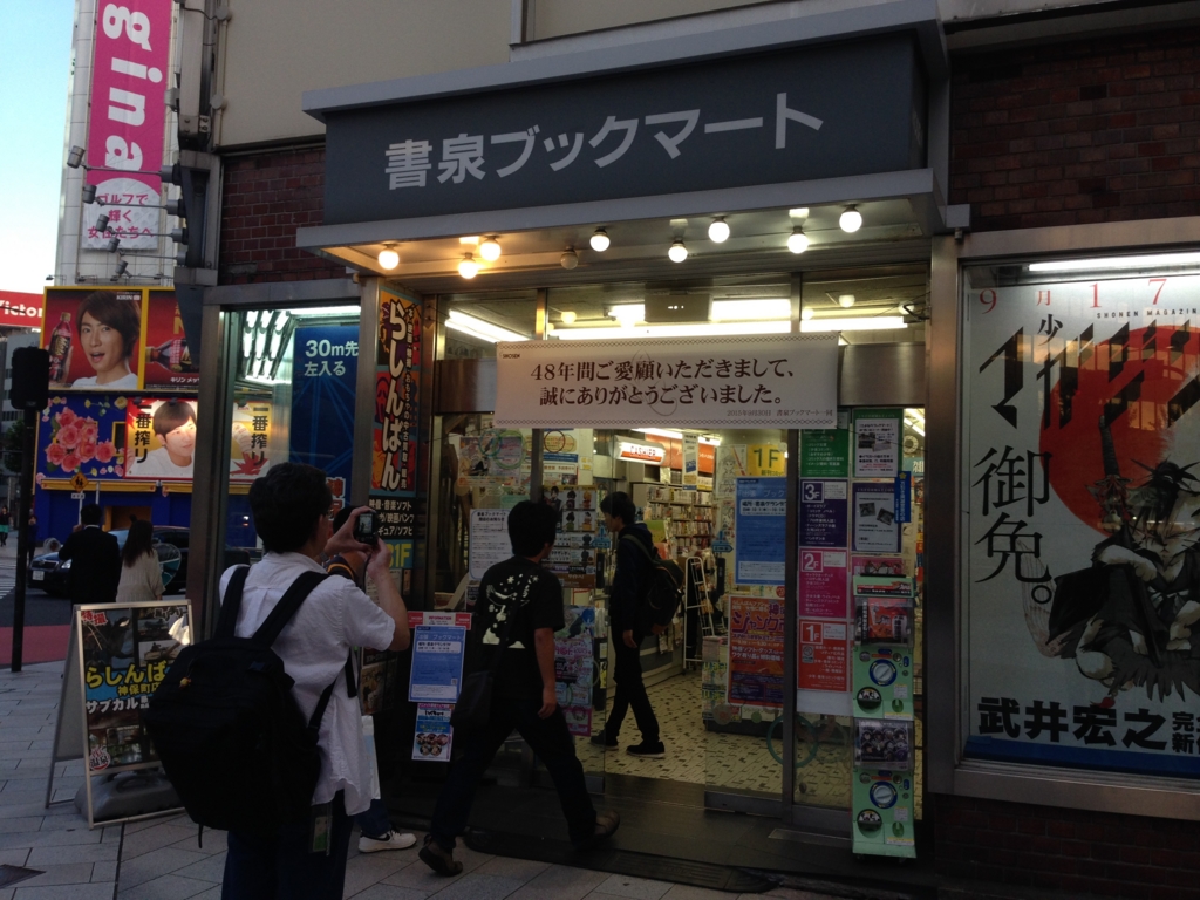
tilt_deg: +4.8
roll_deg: -3.6
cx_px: 600
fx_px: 1144
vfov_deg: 42.9
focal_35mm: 33
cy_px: 450
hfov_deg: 55.4
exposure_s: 1/120
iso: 64
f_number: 2.4
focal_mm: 4.12
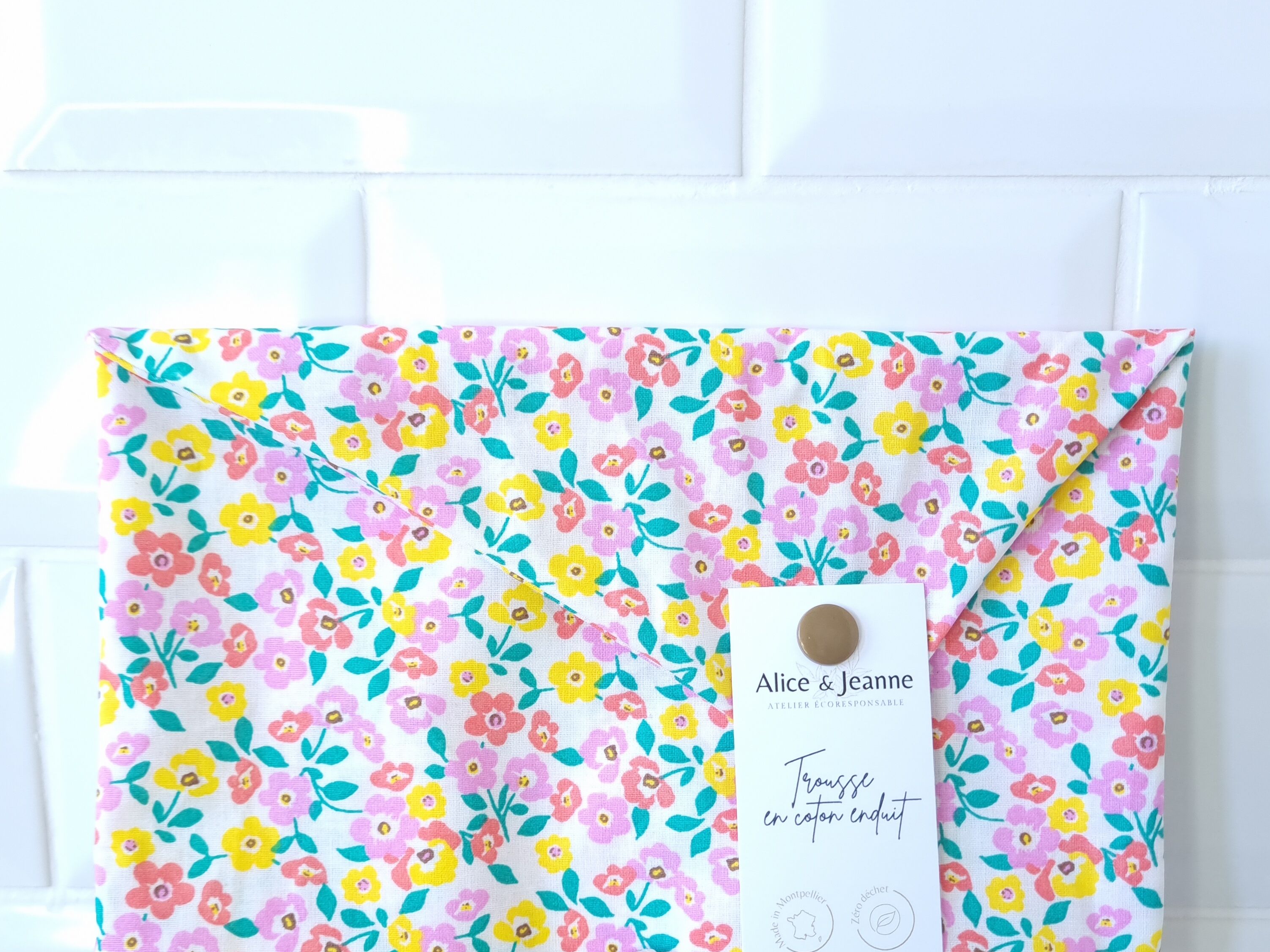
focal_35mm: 35
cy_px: 596
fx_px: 1284
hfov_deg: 52.6
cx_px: 640
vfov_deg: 40.4
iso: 100
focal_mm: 5.4
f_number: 1.8
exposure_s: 1/30
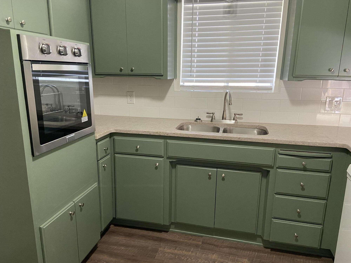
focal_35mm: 26
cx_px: 176
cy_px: 132
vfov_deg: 53.1
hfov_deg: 67.3
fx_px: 264
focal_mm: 4.25
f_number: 1.8
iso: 320
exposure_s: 1/60
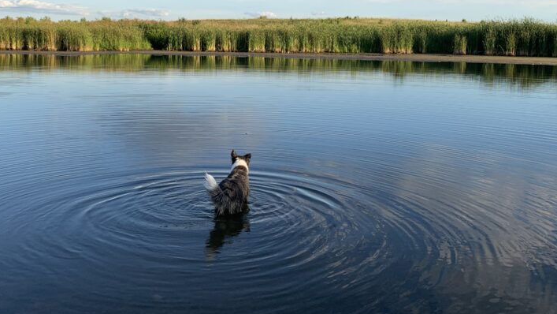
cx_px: 247
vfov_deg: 28.6
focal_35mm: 41
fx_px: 606
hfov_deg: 49.3
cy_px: 82
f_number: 1.8
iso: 25
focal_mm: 4.25
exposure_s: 1/1001
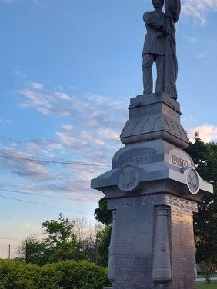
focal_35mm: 49
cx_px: 170
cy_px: 192
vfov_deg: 38.5
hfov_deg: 29.1
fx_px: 410
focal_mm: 5.56
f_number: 1.8
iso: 100
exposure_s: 1/405
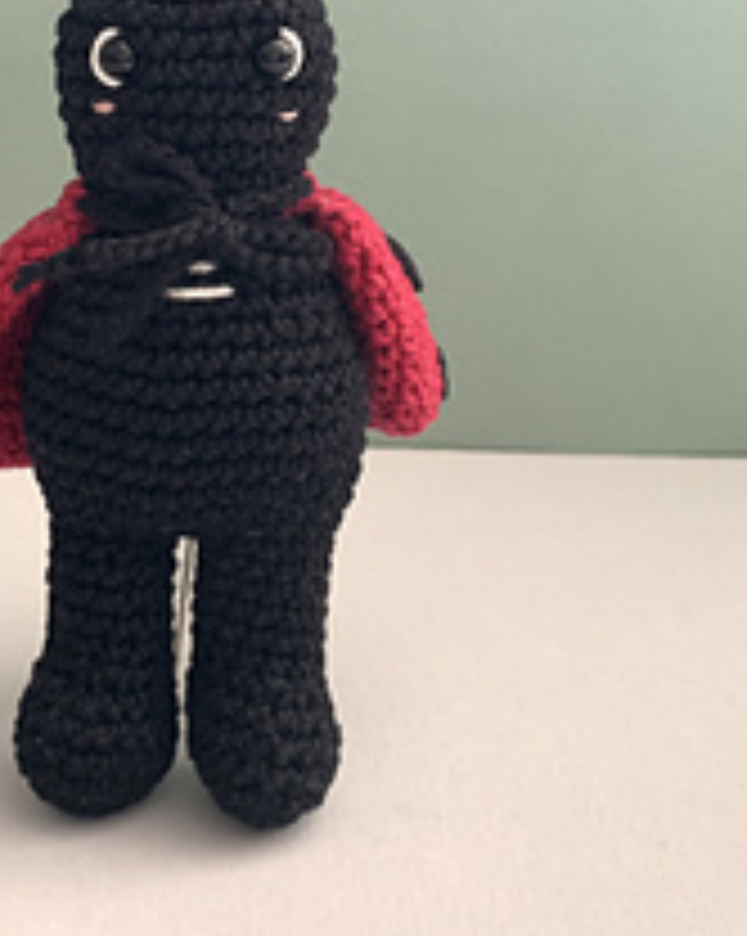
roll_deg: -0.1
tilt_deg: -10.6
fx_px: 1688
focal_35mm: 61
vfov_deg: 29.5
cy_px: 72
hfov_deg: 24.6
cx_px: 173
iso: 320
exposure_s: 1/60
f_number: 1.8
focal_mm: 4.25
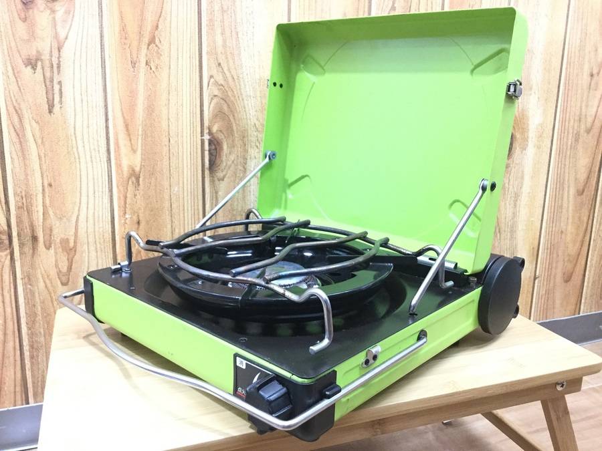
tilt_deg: -17.2
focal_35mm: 31
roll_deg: -1.1
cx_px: 301
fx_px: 539
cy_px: 226
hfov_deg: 58.4
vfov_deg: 45.4
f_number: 2.4
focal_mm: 3.3
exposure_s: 1/33
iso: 200
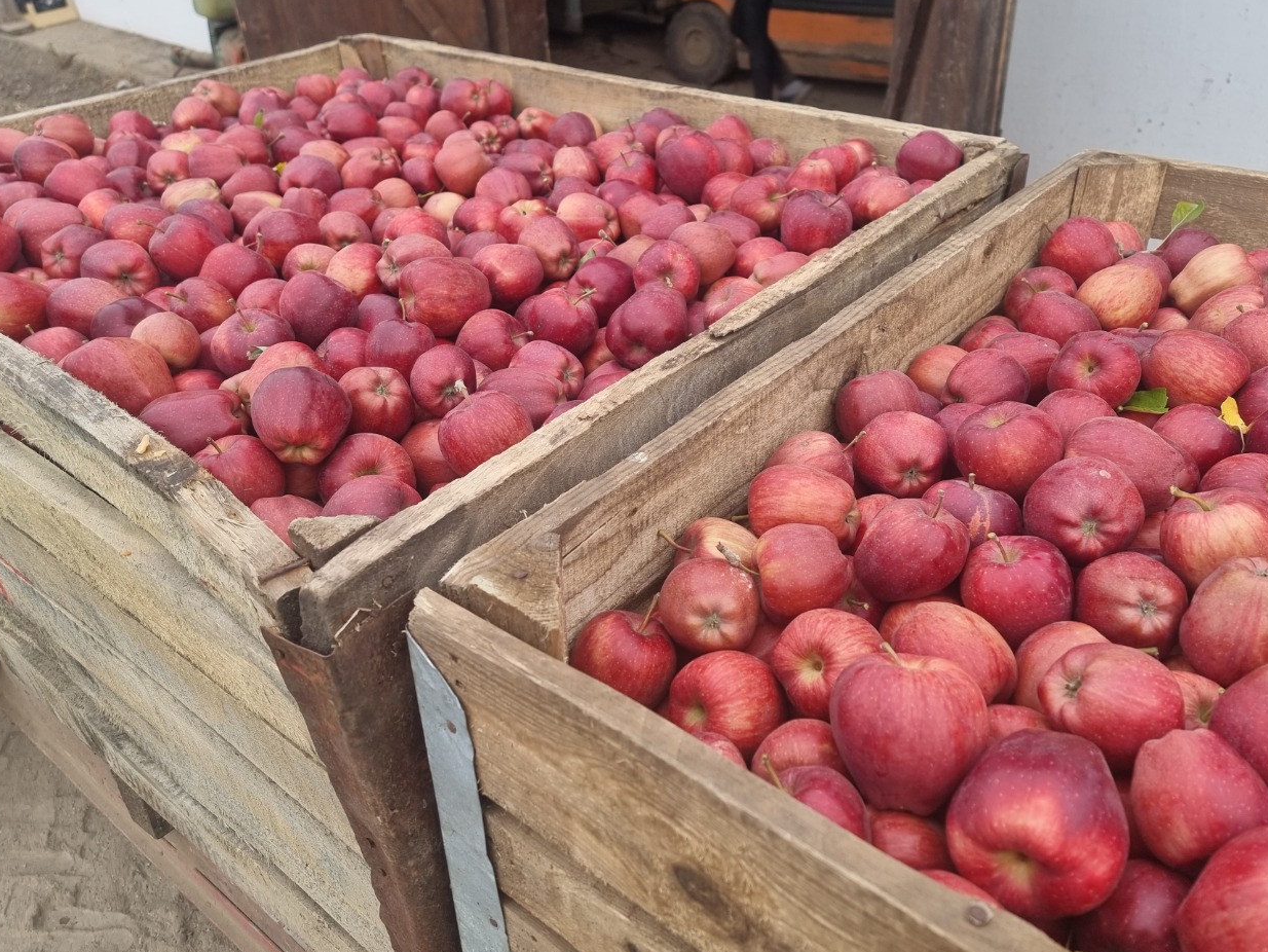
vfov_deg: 49.7
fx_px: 1026
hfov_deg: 63.4
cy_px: 437
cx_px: 647
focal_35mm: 28
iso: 50
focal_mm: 6.7
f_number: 1.8
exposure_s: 1/100
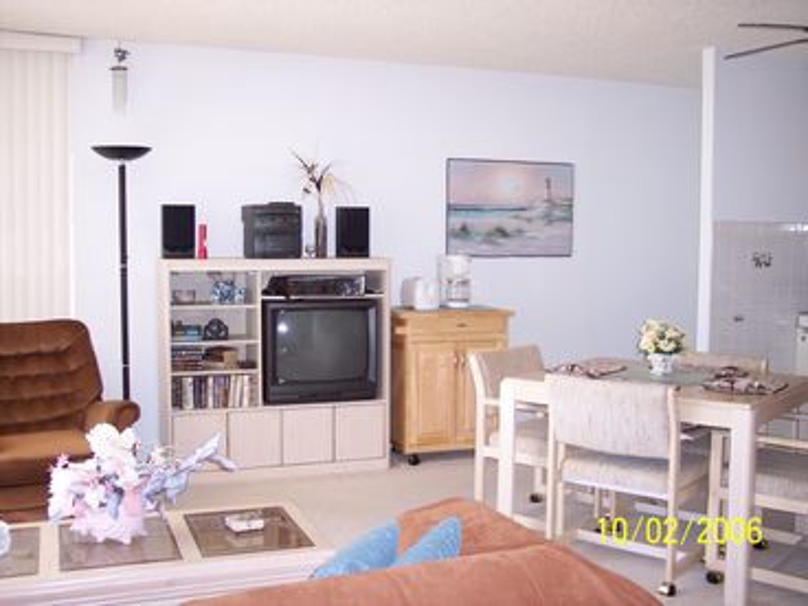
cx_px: 404
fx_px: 910
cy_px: 303
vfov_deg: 36.8
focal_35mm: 39
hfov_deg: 47.9
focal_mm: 8
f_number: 2.8
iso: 140
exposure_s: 1/60
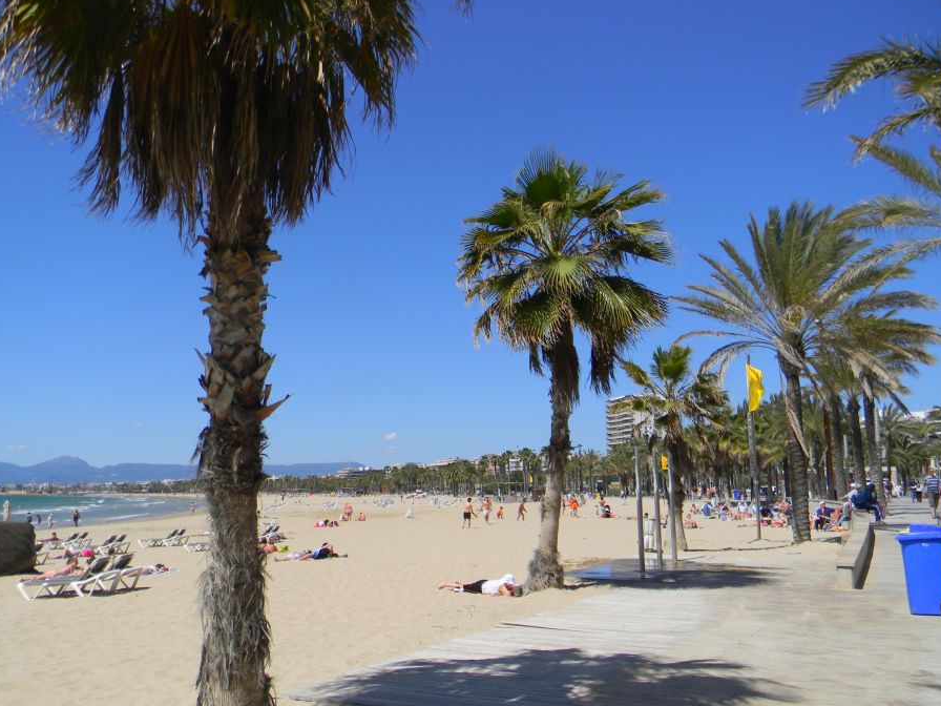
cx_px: 448
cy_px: 387
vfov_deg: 44.1
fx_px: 870
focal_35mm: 32
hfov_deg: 56.8
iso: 80
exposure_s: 1/335
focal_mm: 5
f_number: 7
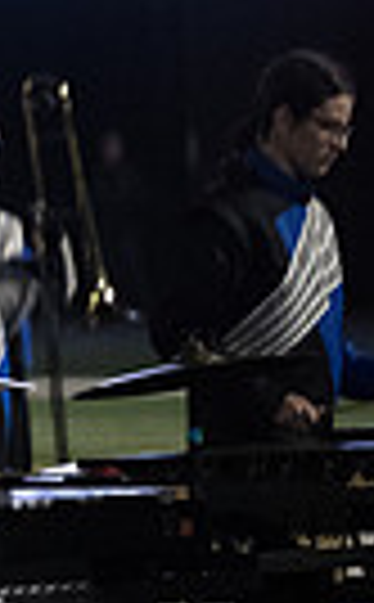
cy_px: 650
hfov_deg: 2.1
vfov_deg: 3.4
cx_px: -861
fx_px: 10177
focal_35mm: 620
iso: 5000
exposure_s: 1/1250
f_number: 2.8
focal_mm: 140
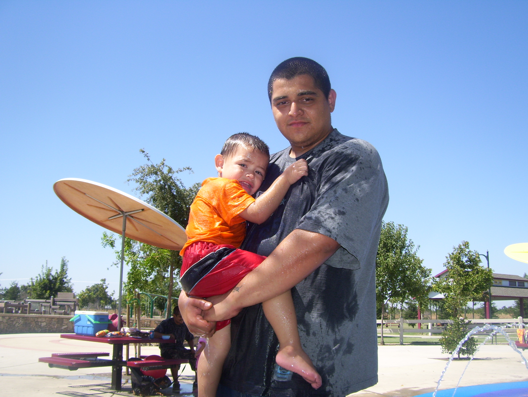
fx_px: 550
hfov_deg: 51.3
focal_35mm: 36
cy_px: 198
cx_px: 264
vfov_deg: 39.7
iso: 80
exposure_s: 1/400
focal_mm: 6
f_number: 4.8
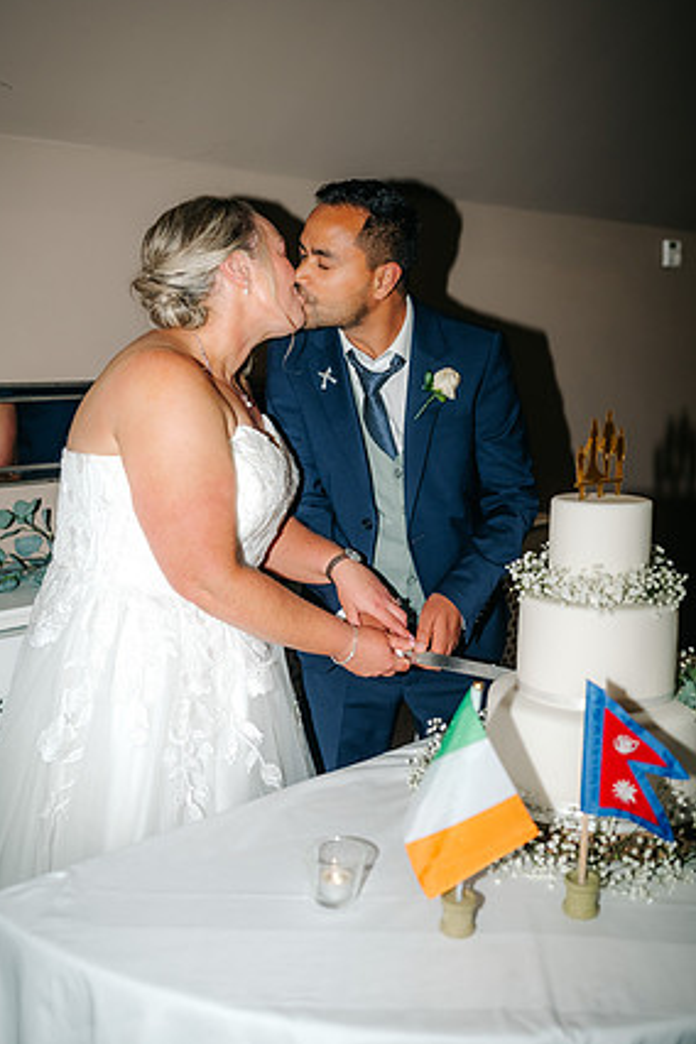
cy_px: 495
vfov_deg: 51.9
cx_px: 360
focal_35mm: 37
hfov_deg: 35.9
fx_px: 1073
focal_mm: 35
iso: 320
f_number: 2.2
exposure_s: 1/200
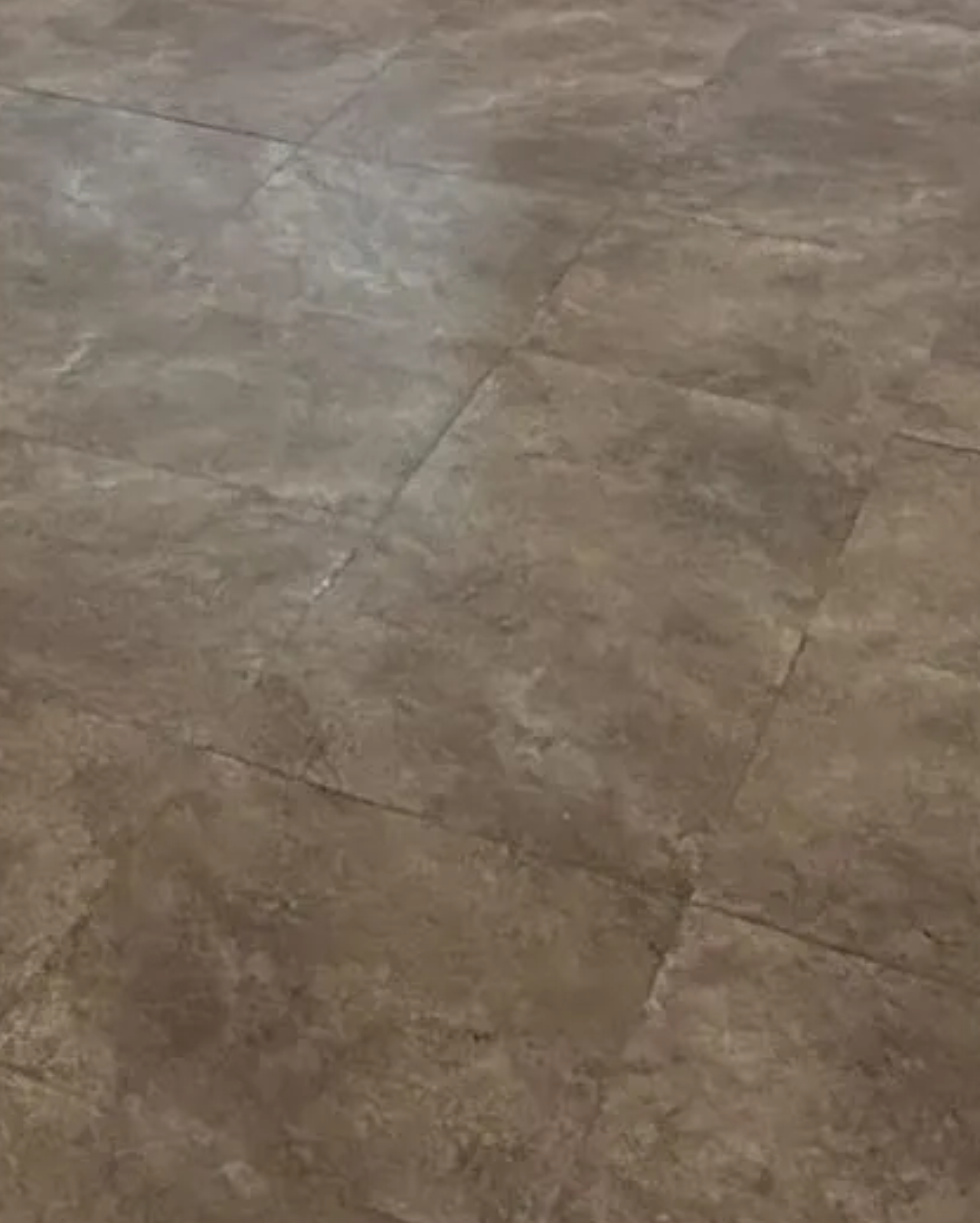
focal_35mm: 81
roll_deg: +0.3
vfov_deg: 18.7
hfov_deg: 18.5
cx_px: 43
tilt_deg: -1.8
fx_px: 2934
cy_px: -935
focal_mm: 2.22
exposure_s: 1/120
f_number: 2.2
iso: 200
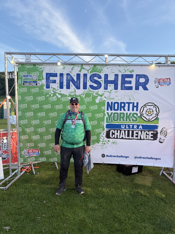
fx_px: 175
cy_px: 117
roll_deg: -3.0
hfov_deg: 53.1
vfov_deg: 67.3
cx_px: 88
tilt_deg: +1.4
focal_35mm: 26
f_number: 1.6
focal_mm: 5.96
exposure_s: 1/810
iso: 50
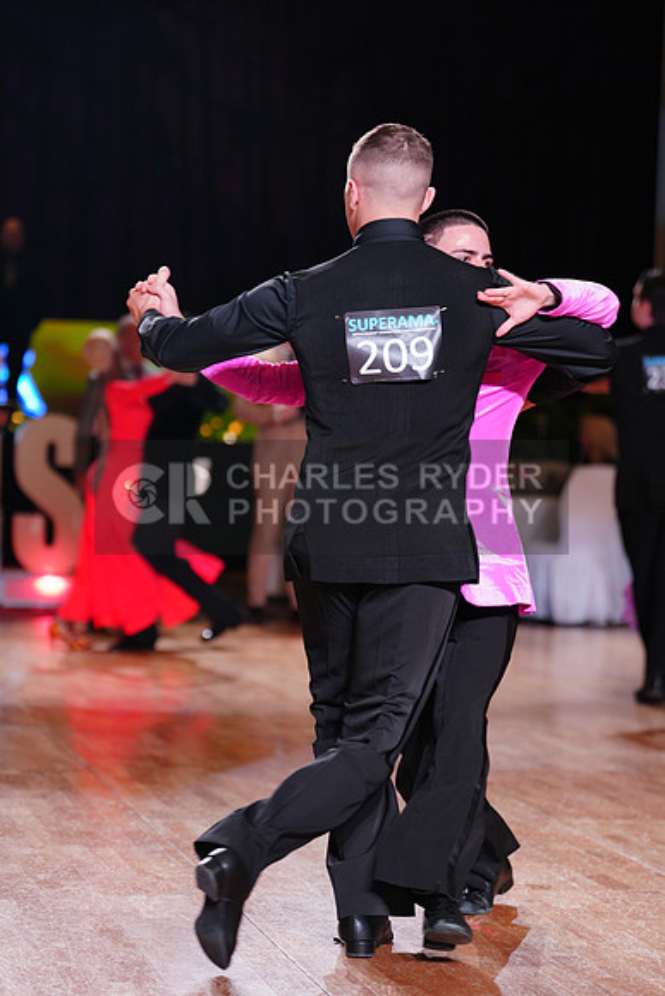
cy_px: 498
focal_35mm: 94
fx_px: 2603
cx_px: 332
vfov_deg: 21.7
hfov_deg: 14.6
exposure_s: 1/400
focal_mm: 94
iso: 1250
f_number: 2.8
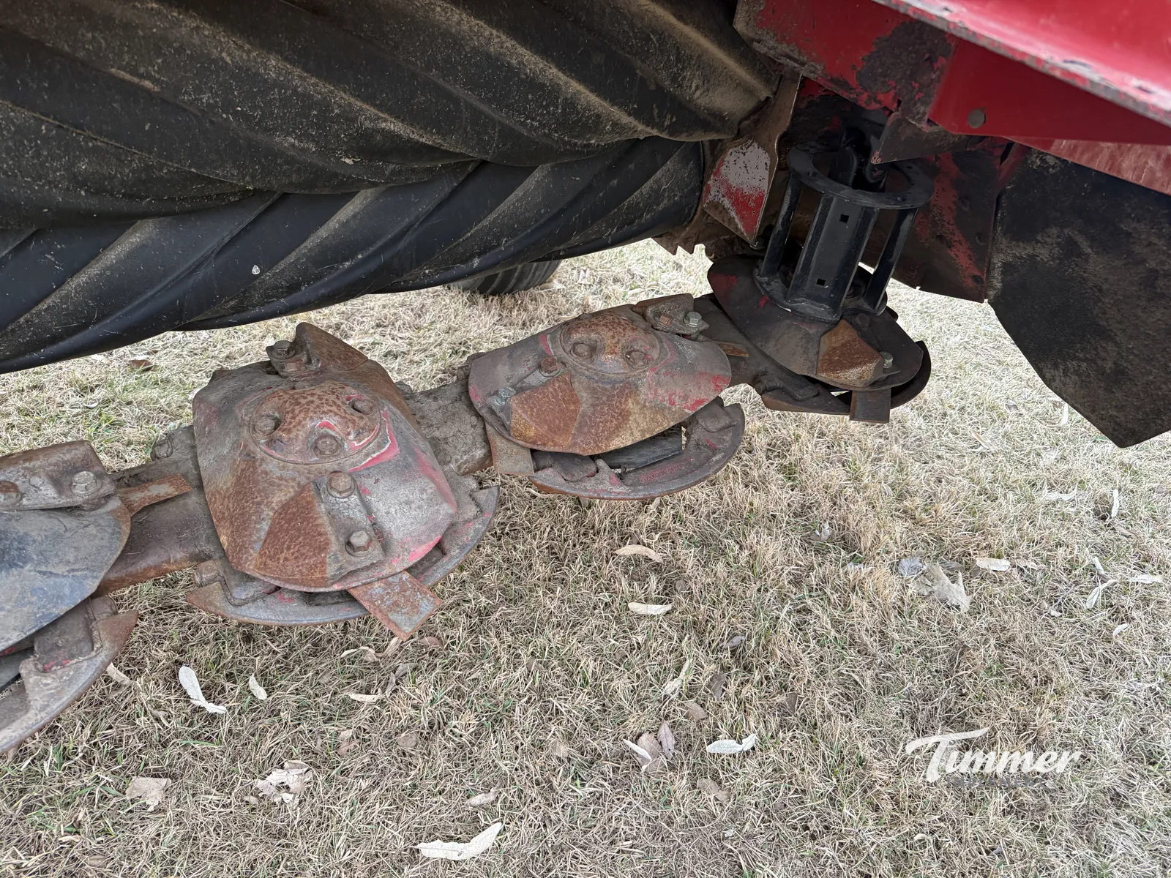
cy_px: 439
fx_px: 812
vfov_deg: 56.8
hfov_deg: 71.6
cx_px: 586
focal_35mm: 24
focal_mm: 6.76
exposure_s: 1/121
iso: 200
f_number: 1.78
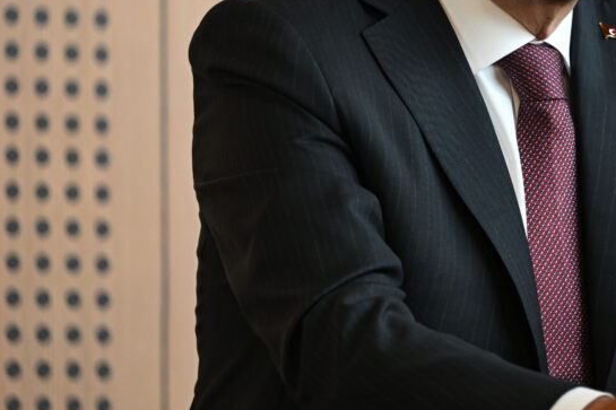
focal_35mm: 411
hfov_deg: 5.0
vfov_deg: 3.3
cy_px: 72
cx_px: 663
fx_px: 7030
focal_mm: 175
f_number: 2.8
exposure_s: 1/500
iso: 800
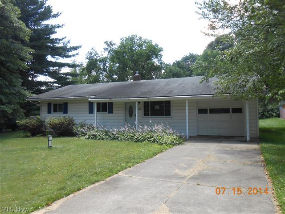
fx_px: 214
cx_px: 142
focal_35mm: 26
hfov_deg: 67.3
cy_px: 107
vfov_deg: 53.1
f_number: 3.5
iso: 80
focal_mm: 4.6
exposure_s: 1/160
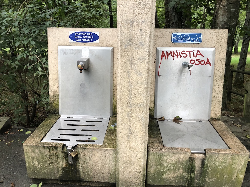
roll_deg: -1.0
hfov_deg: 63.4
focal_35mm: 28
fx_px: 202
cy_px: 94
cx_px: 125
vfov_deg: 49.7
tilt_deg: -19.9
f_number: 1.8
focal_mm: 3.99
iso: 40
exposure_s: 1/15
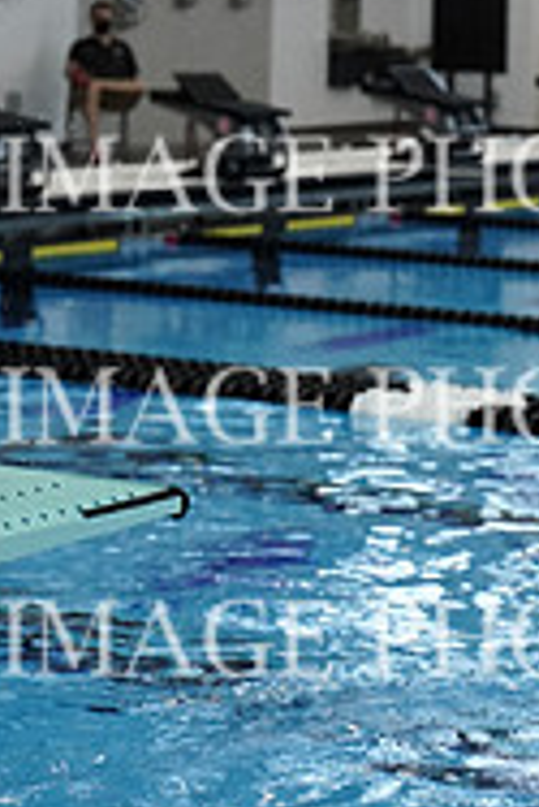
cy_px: -406
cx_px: 338
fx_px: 3407
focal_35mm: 152
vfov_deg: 12.8
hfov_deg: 9.0
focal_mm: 49
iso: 4000
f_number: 3.2
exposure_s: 1/1250
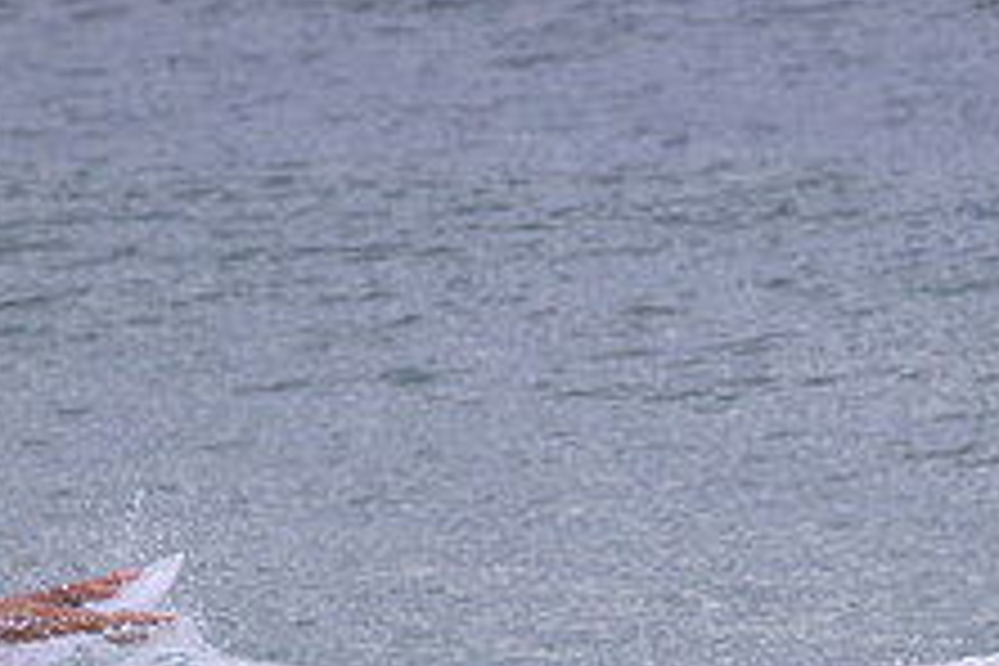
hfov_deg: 1.0
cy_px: 749
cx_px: 909
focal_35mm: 2086
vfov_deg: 0.7
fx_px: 57882
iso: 1000
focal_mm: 800
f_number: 11
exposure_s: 1/2000
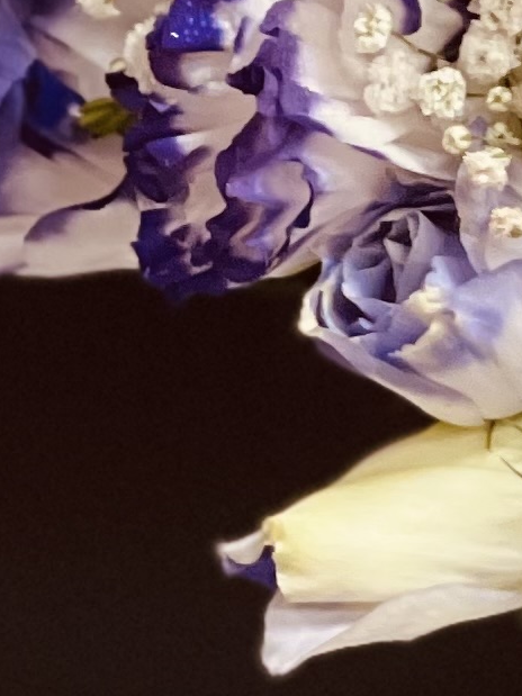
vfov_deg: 4.7
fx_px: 8387
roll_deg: -3.3
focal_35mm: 417
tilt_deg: -9.8
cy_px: -78
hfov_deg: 3.5
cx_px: 1569
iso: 125
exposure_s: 1/50
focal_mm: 7.5
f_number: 2.2
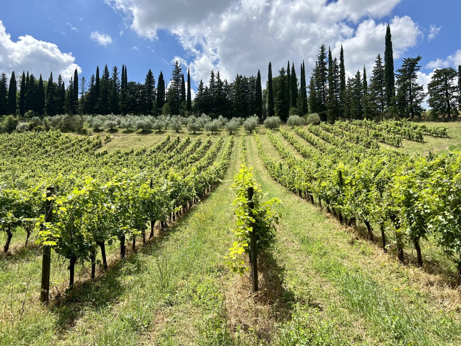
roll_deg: +1.8
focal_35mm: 26
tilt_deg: +4.7
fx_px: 346
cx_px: 230
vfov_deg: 53.1
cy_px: 173
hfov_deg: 67.3
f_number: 1.5
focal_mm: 5.7
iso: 50
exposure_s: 1/3968
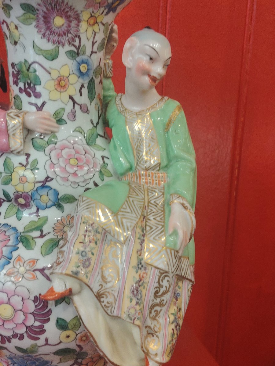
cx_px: 138
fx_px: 508
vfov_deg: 39.7
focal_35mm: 48
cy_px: 183
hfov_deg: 30.3
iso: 462
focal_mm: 5.25
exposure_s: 1/33.3
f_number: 4
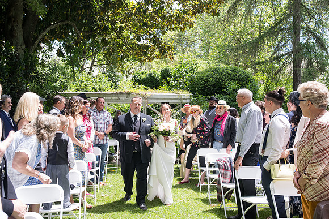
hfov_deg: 53.1
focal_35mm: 36
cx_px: 164
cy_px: 110
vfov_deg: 36.9
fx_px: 329
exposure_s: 1/400
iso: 640
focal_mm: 36
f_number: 7.1
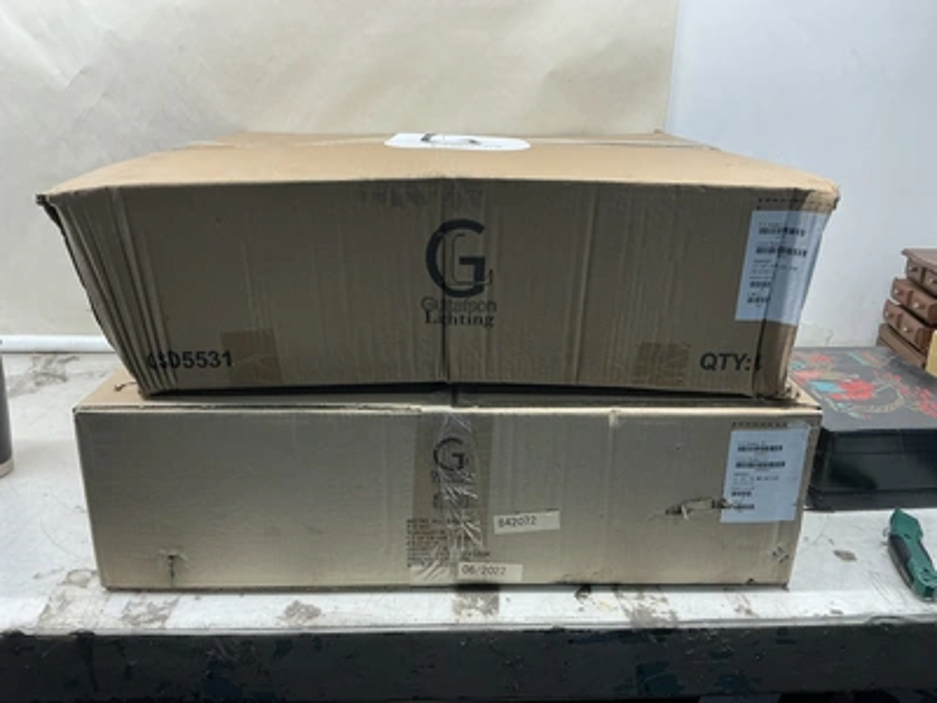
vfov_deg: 49.7
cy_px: 352
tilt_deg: -19.3
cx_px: 468
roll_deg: -1.8
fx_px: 758
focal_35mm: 28
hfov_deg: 63.4
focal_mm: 3
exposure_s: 1/60
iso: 40
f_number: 1.8
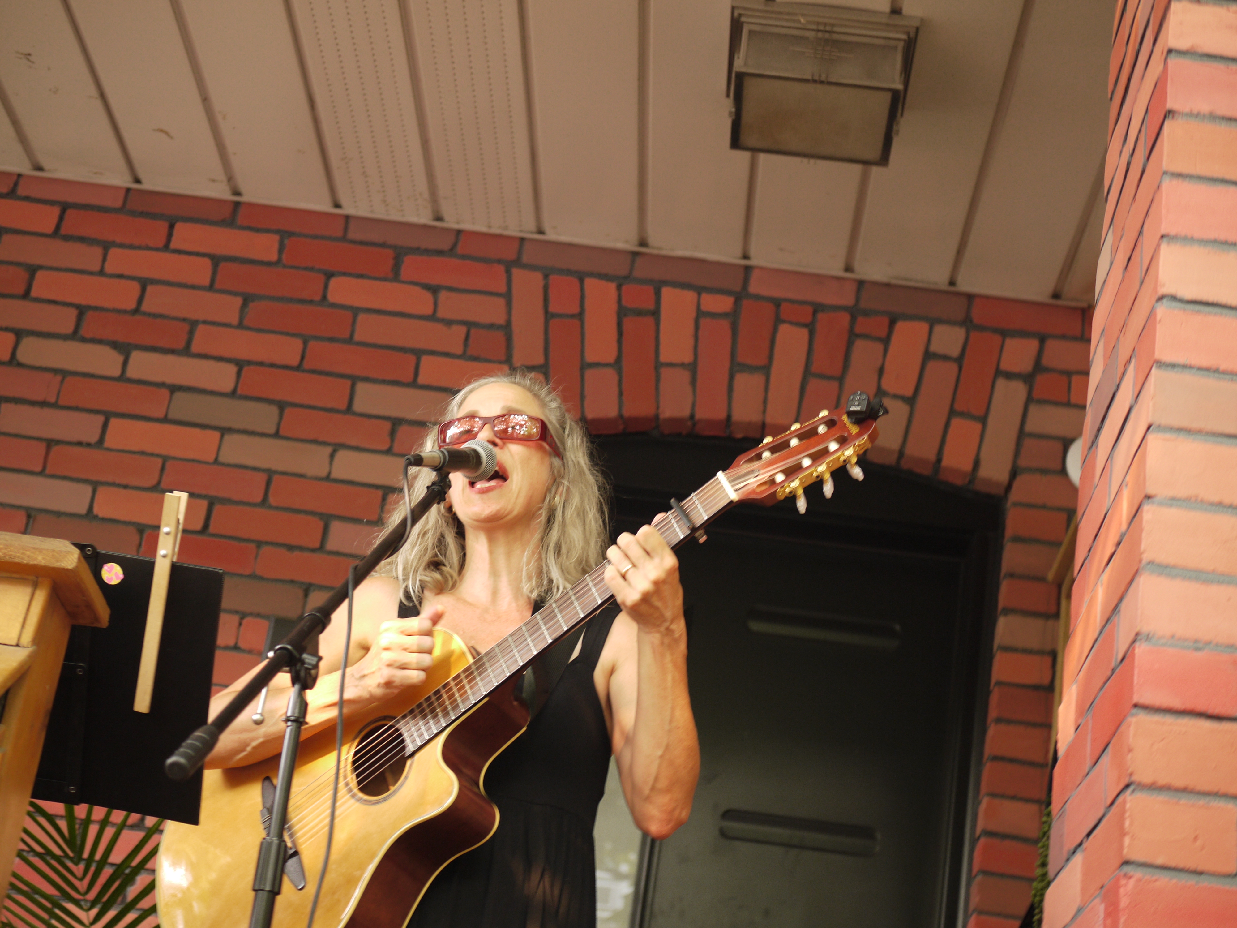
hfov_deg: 27.8
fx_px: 2501
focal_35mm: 70
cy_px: 464
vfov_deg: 21.0
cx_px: 618
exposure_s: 1/50
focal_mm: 35
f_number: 2.8
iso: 200
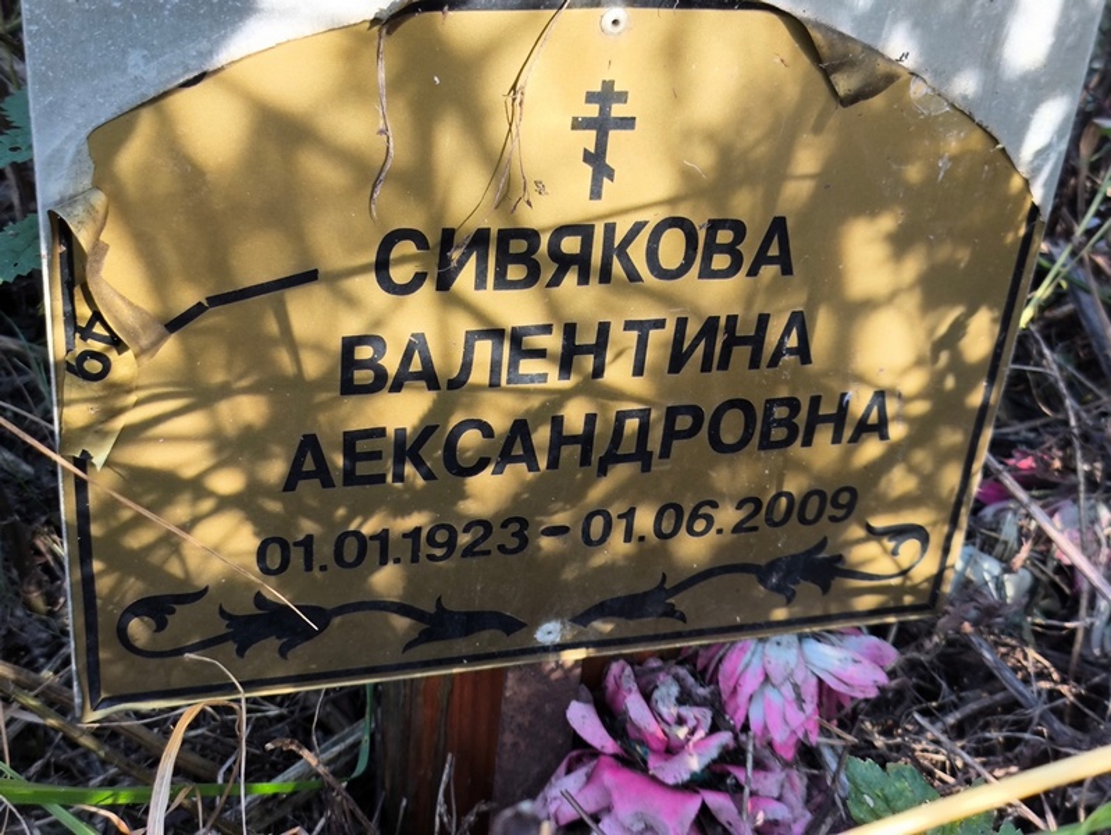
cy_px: 418
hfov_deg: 38.2
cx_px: 556
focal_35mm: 50
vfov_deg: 29.1
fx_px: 1605
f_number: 1.7
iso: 50
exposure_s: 1/111
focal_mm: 4.71
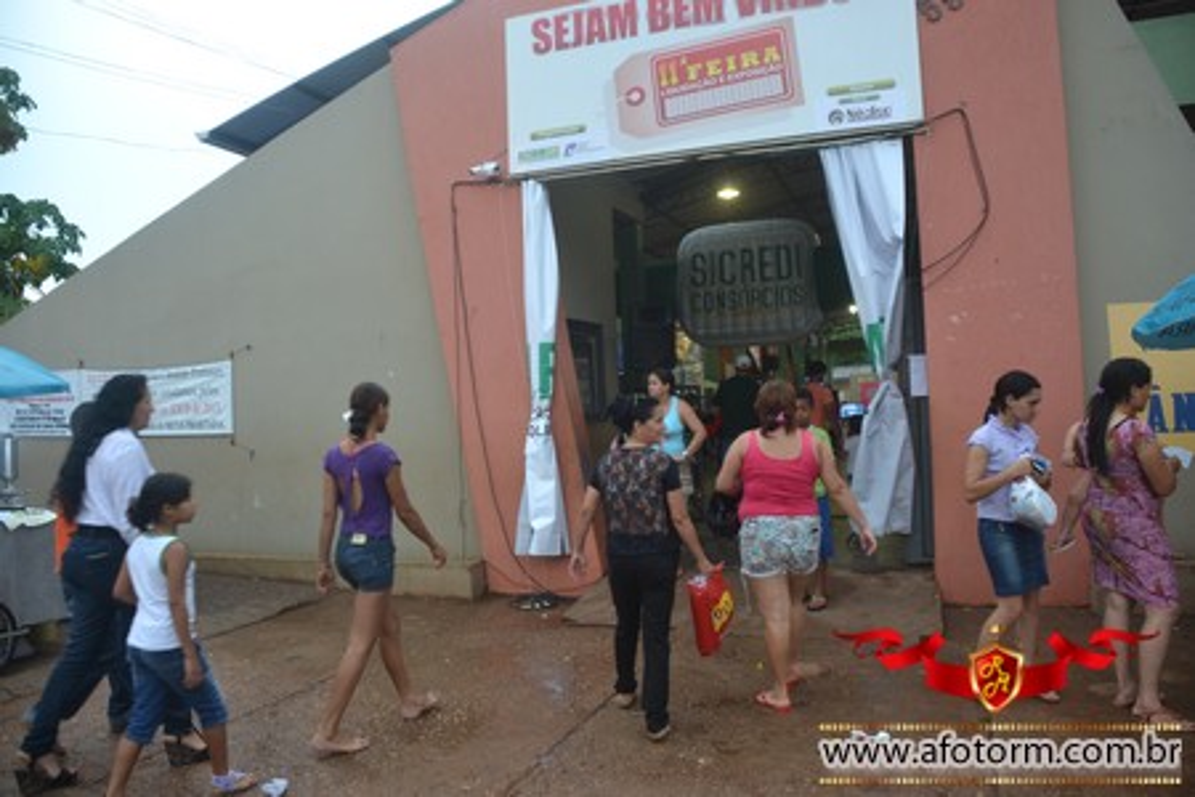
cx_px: 598
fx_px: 996
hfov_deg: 61.9
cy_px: 398
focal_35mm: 30
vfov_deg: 43.6
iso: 400
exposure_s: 1/60
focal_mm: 20
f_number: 3.5
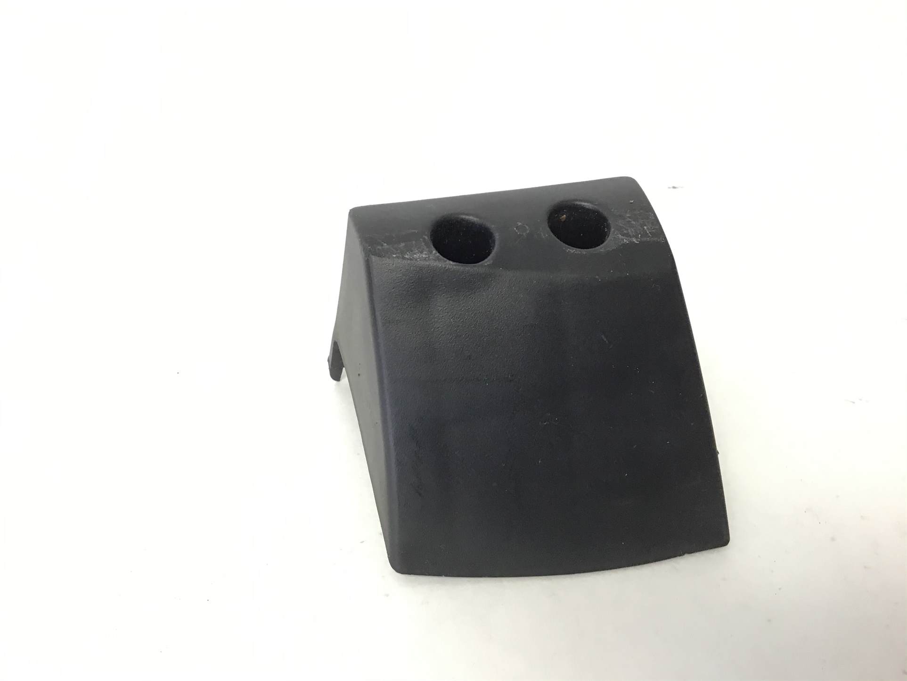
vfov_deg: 45.4
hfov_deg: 58.3
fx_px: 812
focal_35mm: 31
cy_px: 340
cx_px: 454
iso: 40
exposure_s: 1/30
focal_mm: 3.3
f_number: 2.4
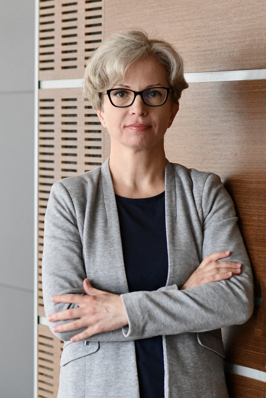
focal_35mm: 127
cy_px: 199
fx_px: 1407
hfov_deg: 10.8
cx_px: 133
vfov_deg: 16.1
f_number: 2.8
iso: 2200
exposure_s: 1/250
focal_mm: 85
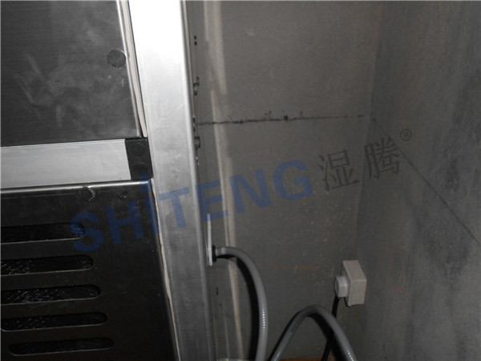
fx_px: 472
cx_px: 240
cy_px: 180
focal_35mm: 34
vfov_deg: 41.8
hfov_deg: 54.0
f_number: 9
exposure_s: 1/30
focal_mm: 5.8
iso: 250
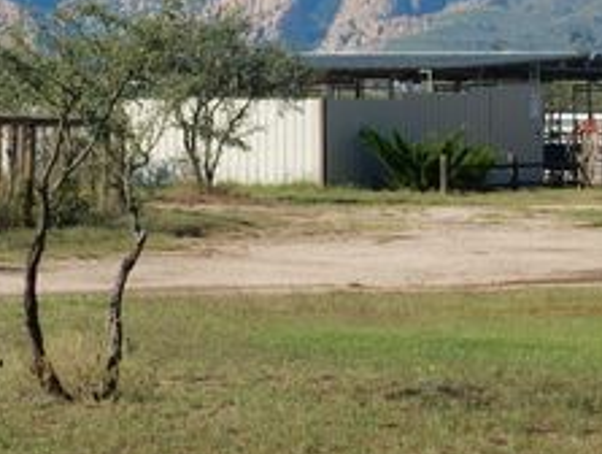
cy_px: 45
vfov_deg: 4.8
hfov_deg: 6.4
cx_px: 146
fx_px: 5417
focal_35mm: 311
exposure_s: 1/640
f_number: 6
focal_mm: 24.7
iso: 125
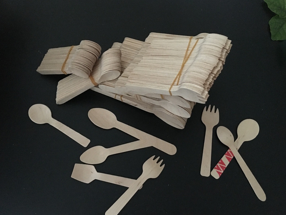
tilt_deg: -69.0
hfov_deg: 60.0
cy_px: 107
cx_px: 143
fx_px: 248
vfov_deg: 46.8
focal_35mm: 30
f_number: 2.2
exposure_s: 1/4
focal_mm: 4.15
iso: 320
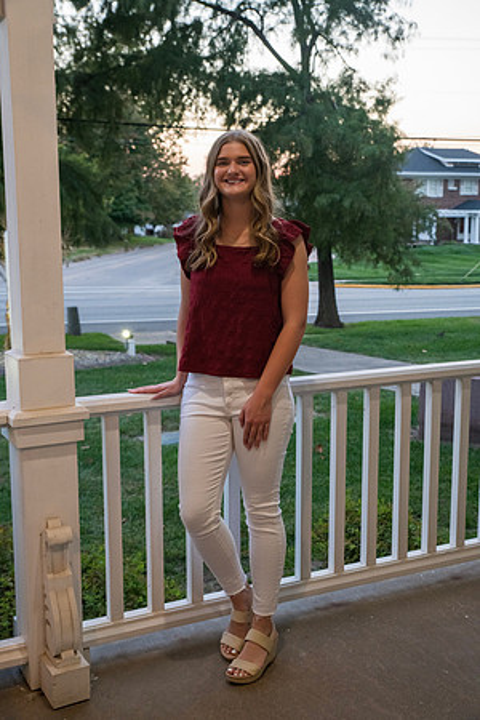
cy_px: 360
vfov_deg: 43.6
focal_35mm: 45
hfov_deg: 29.9
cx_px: 240
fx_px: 900
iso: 2000
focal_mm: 45
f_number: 4.5
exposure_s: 1/160
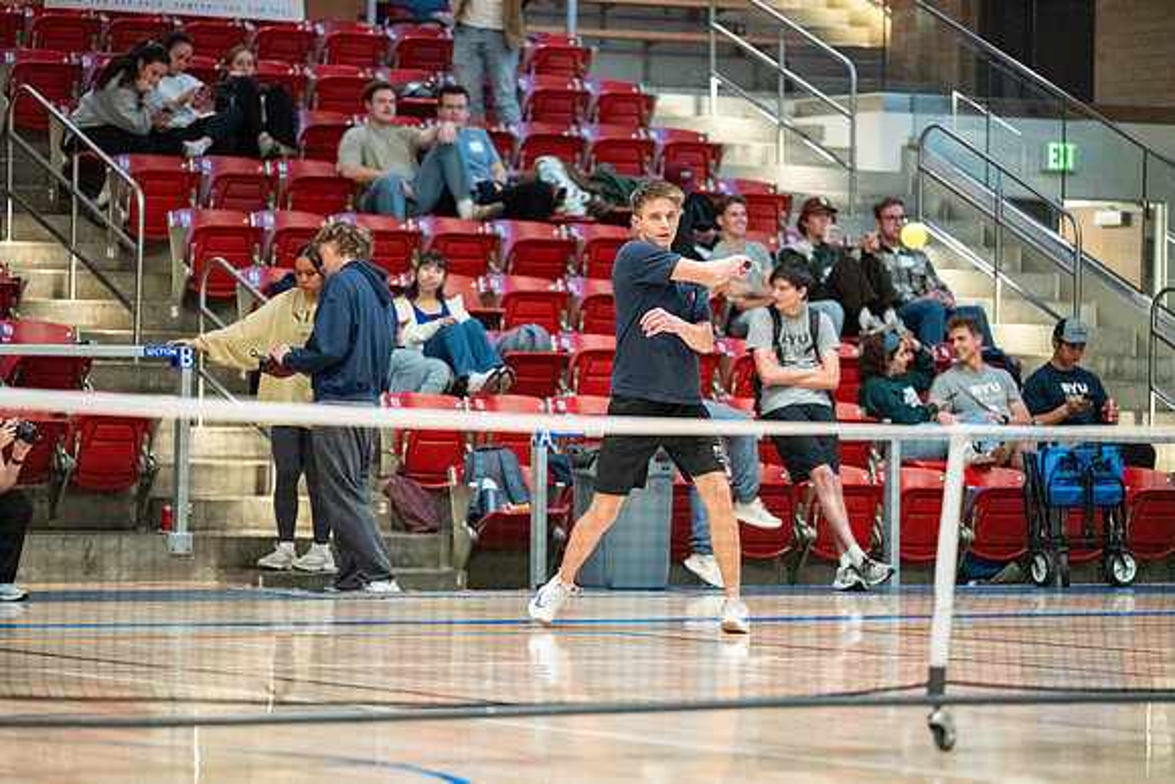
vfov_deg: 8.6
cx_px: 588
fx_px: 5223
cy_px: 392
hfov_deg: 12.8
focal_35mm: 160
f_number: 2.8
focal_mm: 160
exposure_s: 1/500
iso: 5000
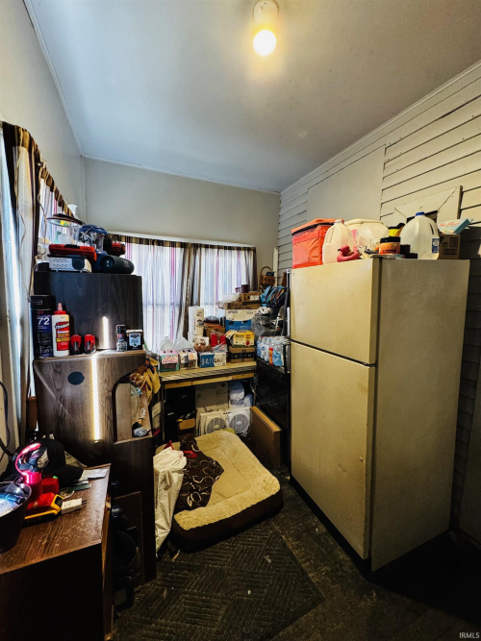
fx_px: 259
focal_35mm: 14
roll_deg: -1.4
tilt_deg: -6.7
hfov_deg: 85.7
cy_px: 320
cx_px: 240
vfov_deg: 102.1
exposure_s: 1/60
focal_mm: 2.22
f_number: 2.2
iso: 500
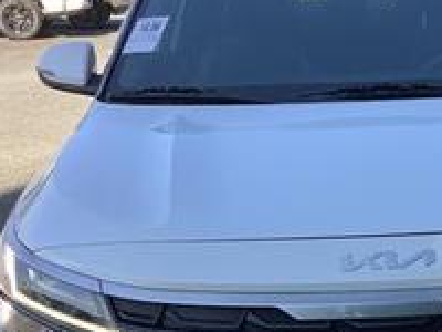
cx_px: 371
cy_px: 270
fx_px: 996
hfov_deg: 24.5
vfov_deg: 18.7
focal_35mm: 78
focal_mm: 3.3
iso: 25
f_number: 2.4
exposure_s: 1/783
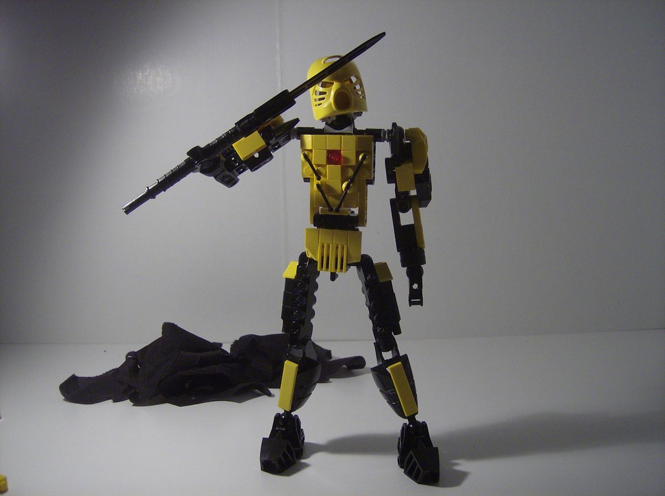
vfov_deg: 39.5
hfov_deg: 51.4
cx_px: 332
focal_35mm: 36
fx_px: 690
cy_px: 248
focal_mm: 6
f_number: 2.8
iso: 169
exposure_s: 1/64
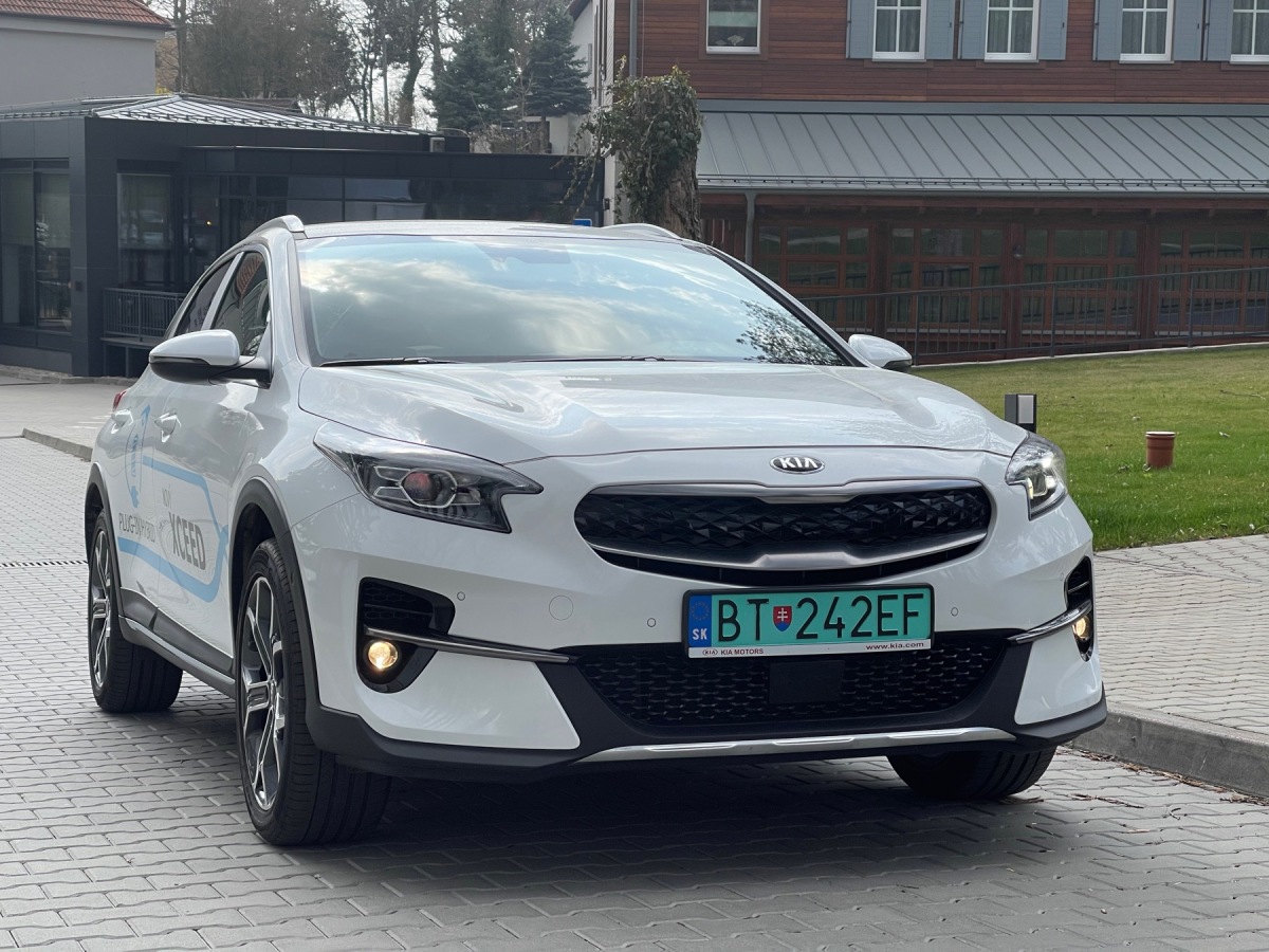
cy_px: 476
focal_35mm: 64
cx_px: 634
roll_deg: -0.2
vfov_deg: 22.9
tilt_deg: -5.5
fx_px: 2346
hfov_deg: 30.3
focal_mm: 7.5
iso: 20
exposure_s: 1/779
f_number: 2.2
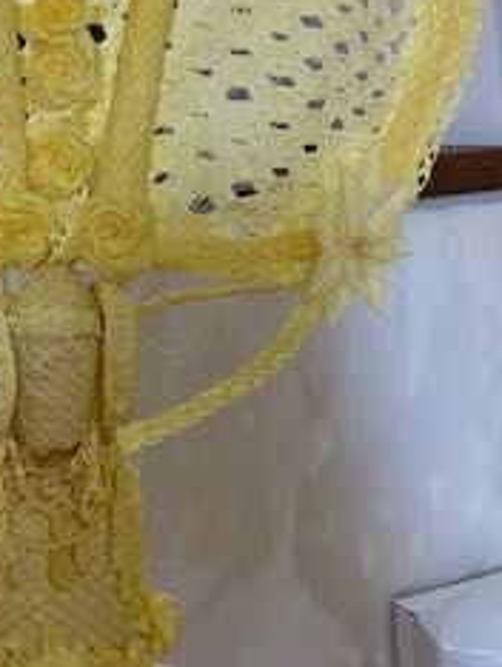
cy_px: -60
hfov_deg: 20.7
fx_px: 1370
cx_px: 185
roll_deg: +2.5
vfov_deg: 25.5
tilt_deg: +3.4
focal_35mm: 71
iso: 125
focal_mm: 5.96
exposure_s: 1/114
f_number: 1.6
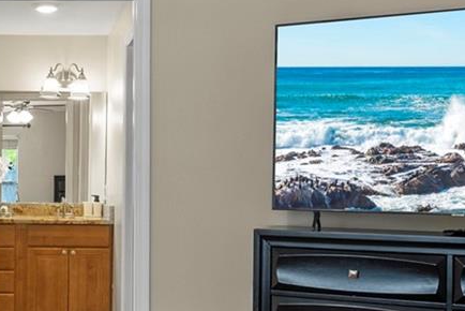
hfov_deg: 31.8
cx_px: 22
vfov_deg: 23.0
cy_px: 173
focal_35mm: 59
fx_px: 763
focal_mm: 16
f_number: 8
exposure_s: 1/2
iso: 640
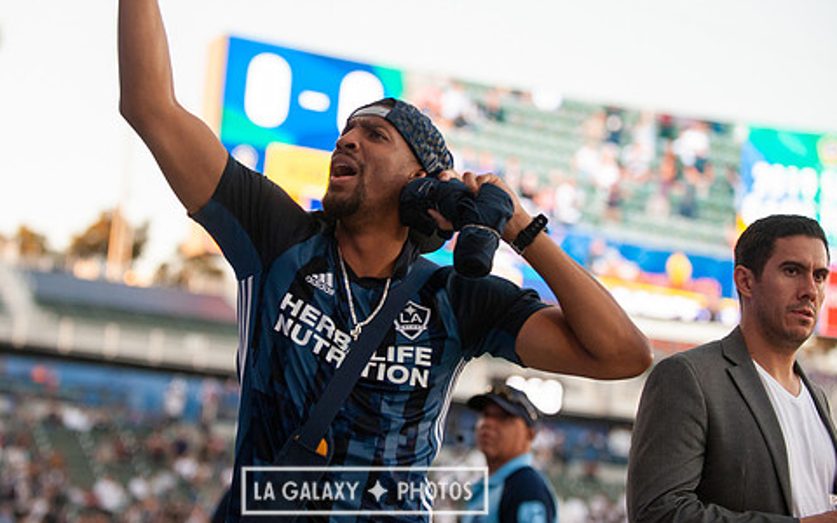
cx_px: 364
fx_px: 2304
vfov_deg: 13.0
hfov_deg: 20.6
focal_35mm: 101
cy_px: 228
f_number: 2.8
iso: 1250
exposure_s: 1/1000
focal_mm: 82
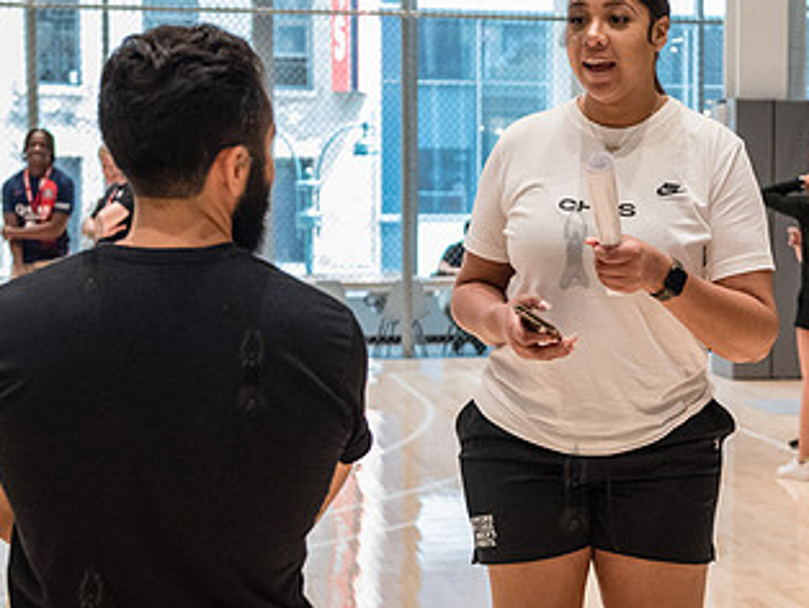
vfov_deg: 17.6
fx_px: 1965
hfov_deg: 23.0
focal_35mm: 84
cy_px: 288
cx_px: 619
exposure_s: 1/500
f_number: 3.5
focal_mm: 44
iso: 5000
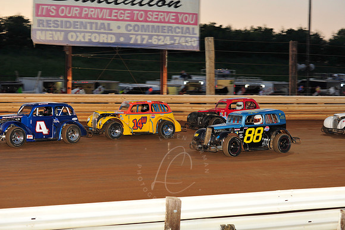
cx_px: 172
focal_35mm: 86
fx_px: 824
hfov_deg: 23.7
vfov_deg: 15.9
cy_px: 115
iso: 800
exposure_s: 1/320
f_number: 6.3
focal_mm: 86
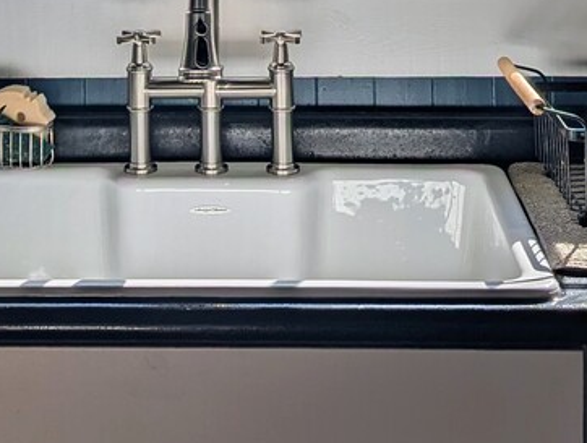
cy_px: -198
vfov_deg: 14.7
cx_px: 261
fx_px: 1614
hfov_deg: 20.6
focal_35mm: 95
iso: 40
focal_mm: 6.81
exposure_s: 1/1143
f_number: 1.85
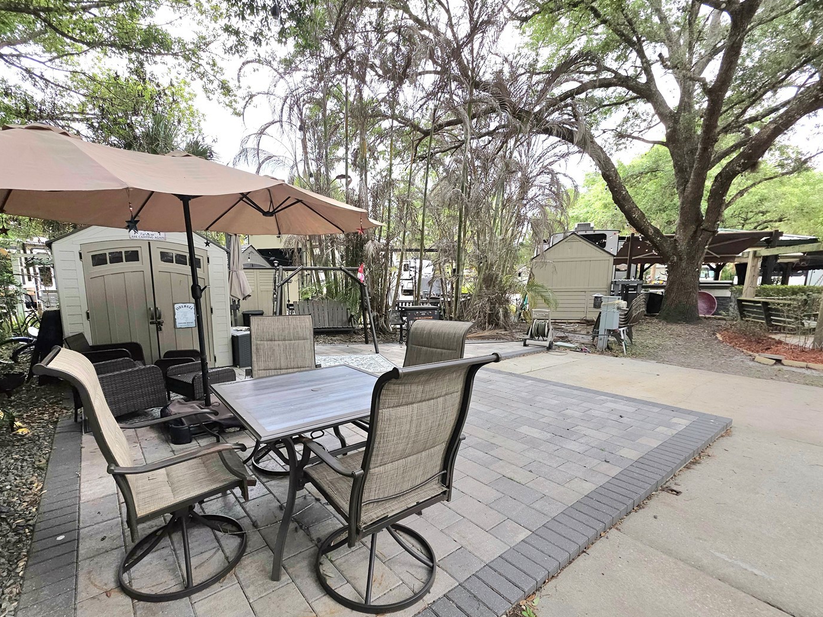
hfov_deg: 97.7
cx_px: 363
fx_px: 357
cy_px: 346
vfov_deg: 81.4
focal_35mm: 15
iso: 20
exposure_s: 1/167
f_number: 1.9
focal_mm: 2.2
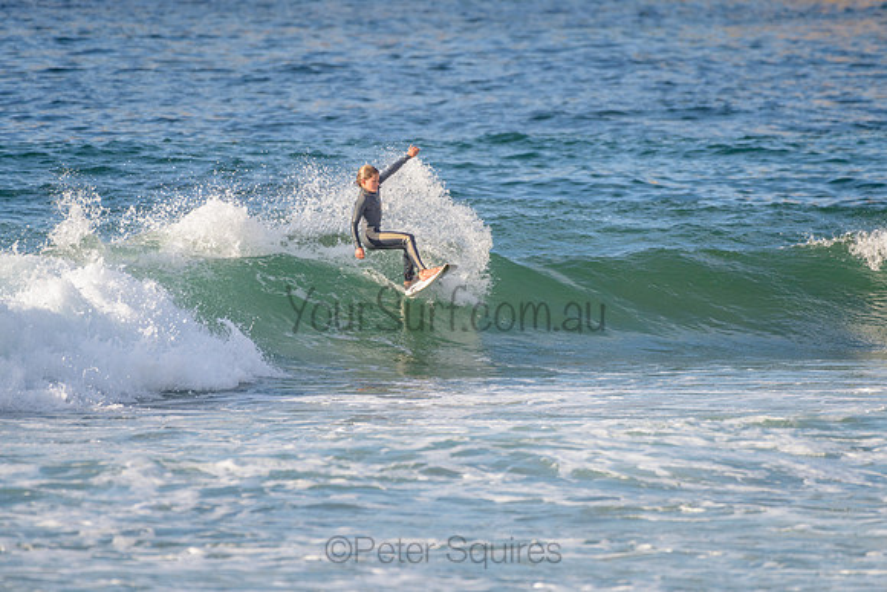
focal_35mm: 613
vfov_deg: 2.2
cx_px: 454
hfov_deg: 3.4
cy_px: 303
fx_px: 15105
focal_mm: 500
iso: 250
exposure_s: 1/1250
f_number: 5.6
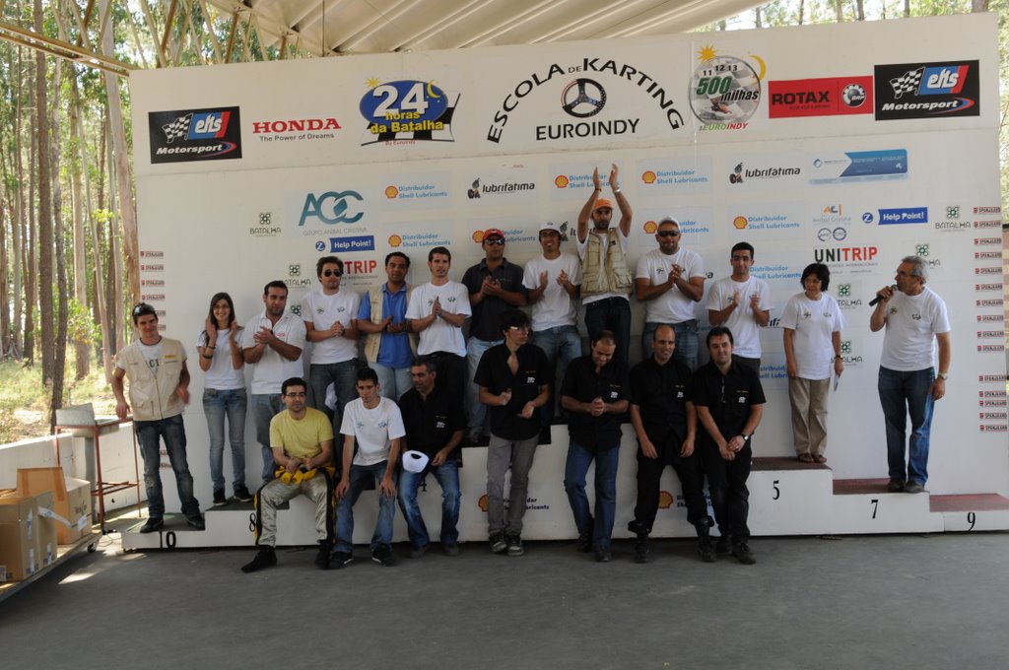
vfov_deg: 38.3
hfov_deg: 55.2
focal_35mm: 34
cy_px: 335
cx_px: 504
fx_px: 966
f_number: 8
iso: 400
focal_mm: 23
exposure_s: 1/60
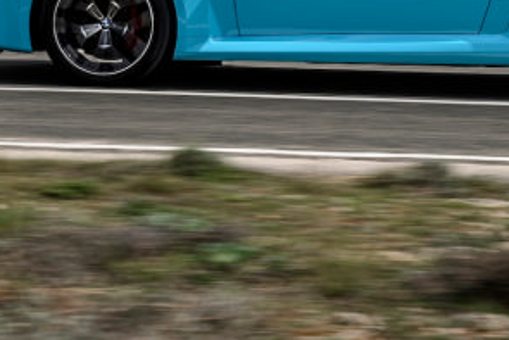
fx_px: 2631
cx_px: 255
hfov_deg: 11.1
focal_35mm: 186
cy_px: -86
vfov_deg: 7.3
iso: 32
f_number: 7.1
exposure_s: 1/40
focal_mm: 61
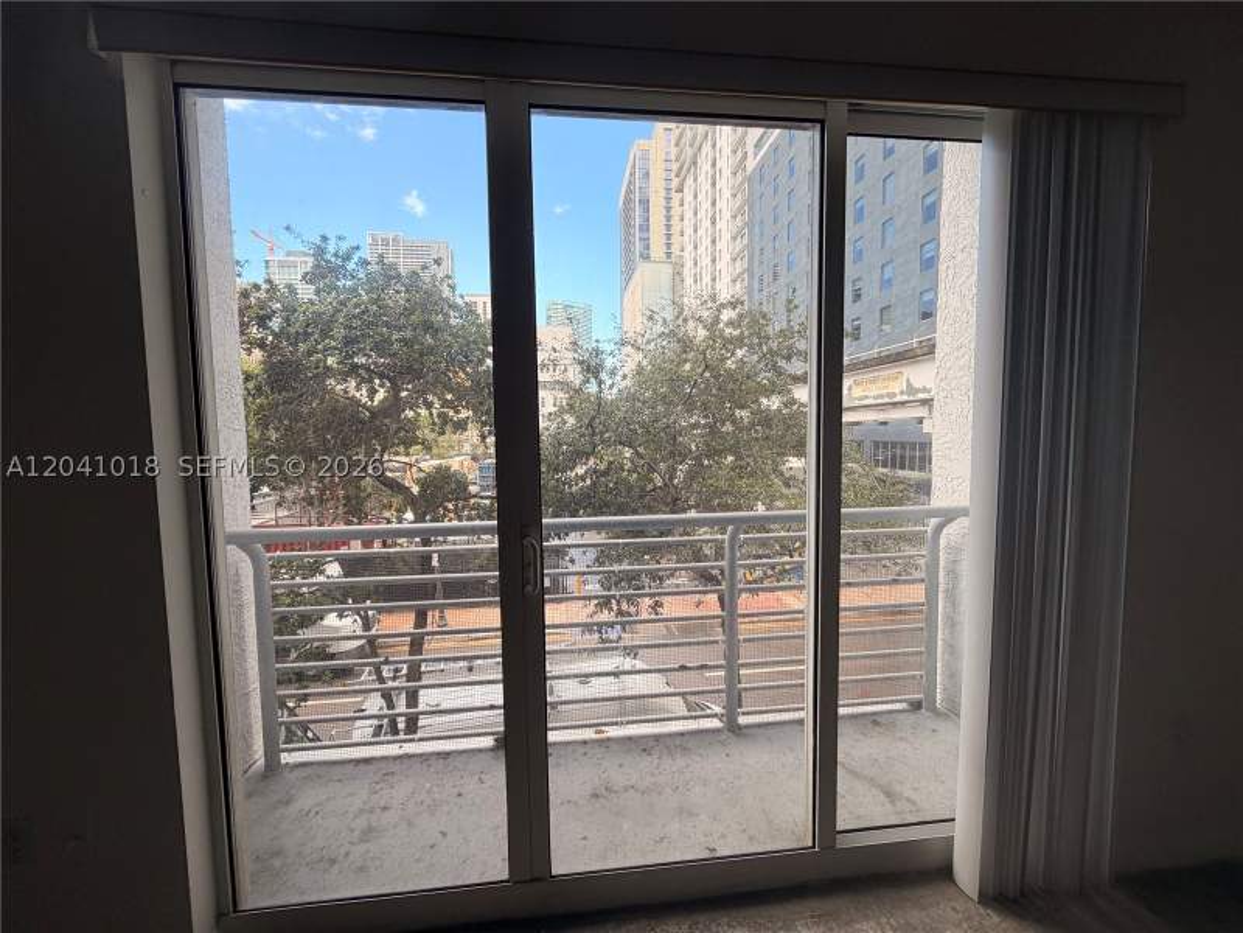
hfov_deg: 102.1
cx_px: 622
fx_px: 503
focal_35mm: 14
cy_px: 466
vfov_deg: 85.7
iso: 40
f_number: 2.2
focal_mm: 2.22
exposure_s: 1/151
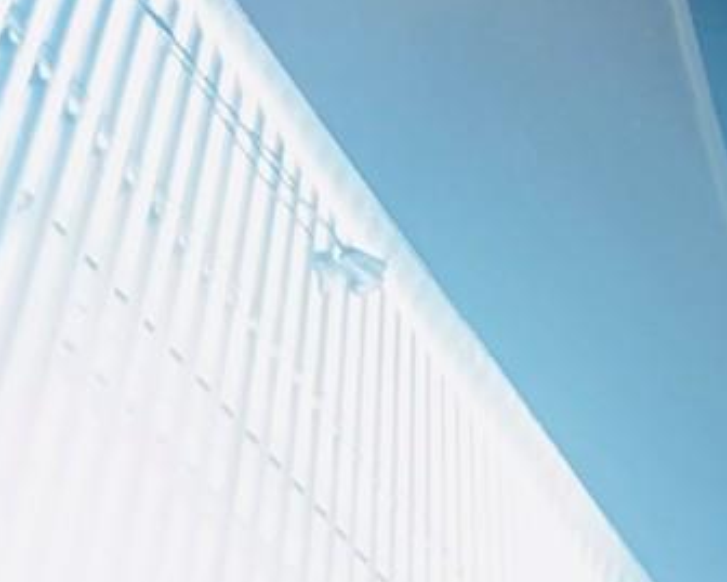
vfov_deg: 19.4
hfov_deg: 16.4
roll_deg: +1.3
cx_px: 1644
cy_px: -370
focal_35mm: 65
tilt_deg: -30.6
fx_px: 1399
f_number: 2.2
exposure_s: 1/60
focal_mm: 2.22
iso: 640
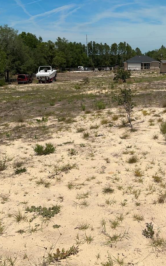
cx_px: 123
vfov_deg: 49.3
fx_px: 290
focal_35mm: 40
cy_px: 136
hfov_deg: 31.4
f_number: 1.8
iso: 25
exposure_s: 1/5263
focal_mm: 3
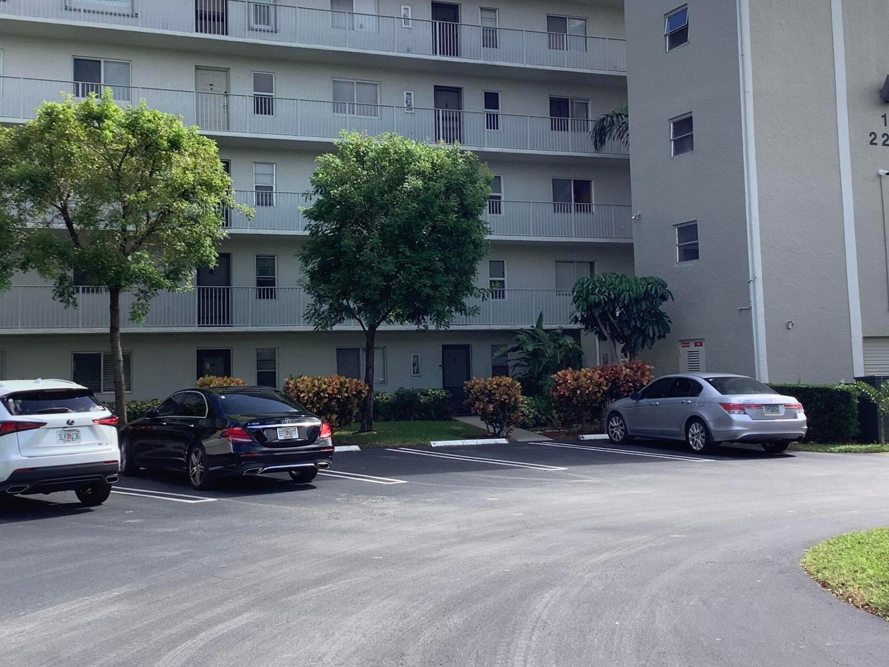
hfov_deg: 42.0
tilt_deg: +5.2
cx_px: 396
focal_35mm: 45
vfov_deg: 32.1
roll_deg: +0.8
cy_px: 267
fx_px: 1156
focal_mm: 3.3
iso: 25
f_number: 2.4
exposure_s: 1/734
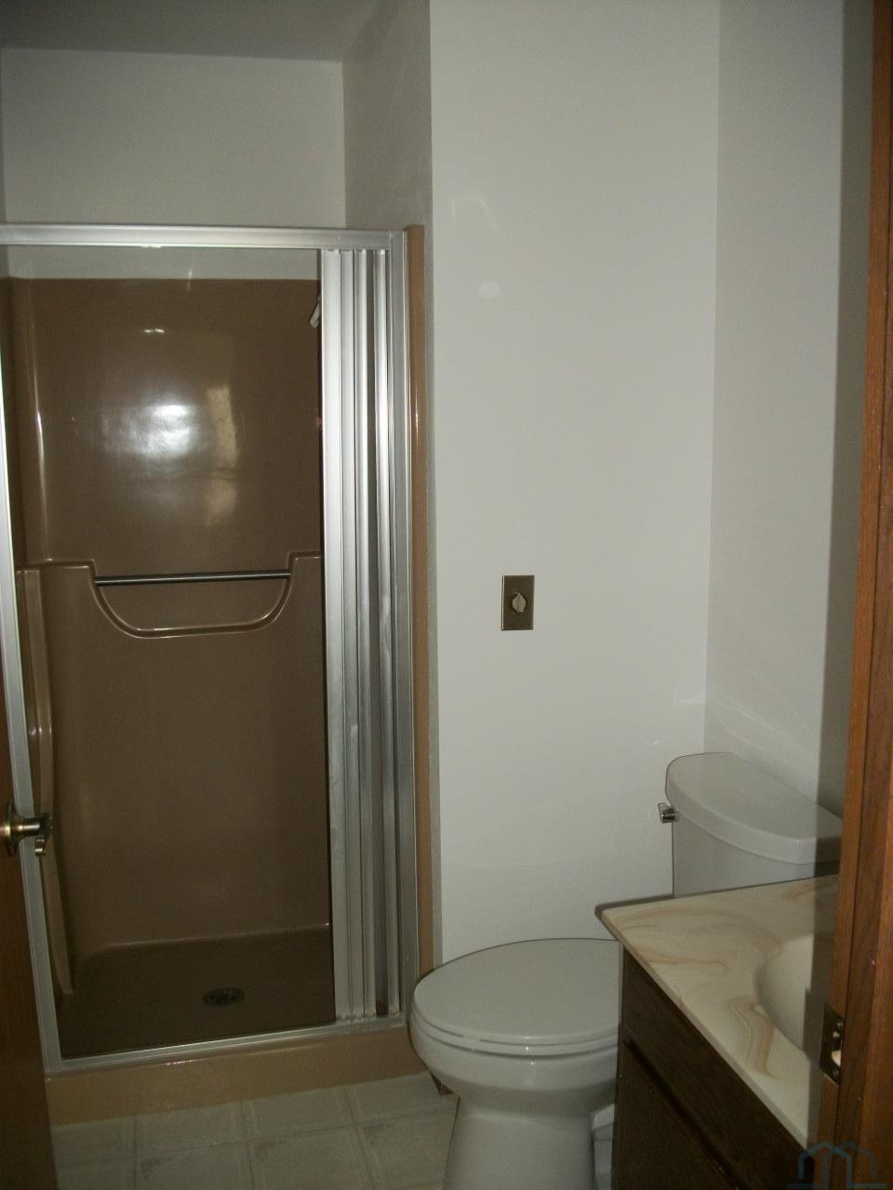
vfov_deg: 56.8
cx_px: 446
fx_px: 1101
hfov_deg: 44.2
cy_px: 595
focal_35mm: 32
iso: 160
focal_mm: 5.7
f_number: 2.9
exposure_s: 1/30
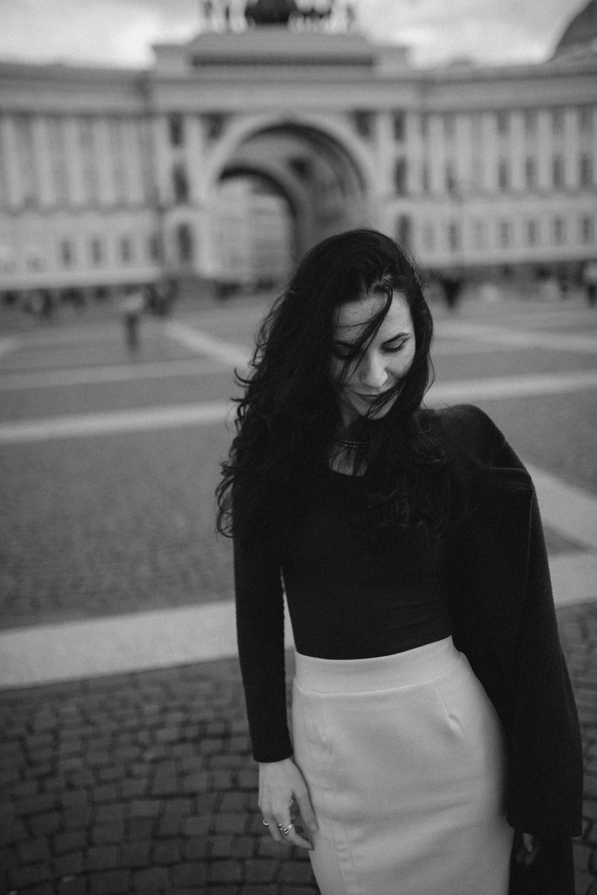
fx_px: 870
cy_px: 448
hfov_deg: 37.9
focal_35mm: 35
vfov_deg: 54.4
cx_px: 298
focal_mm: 35
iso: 100
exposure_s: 1/1600
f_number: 1.4
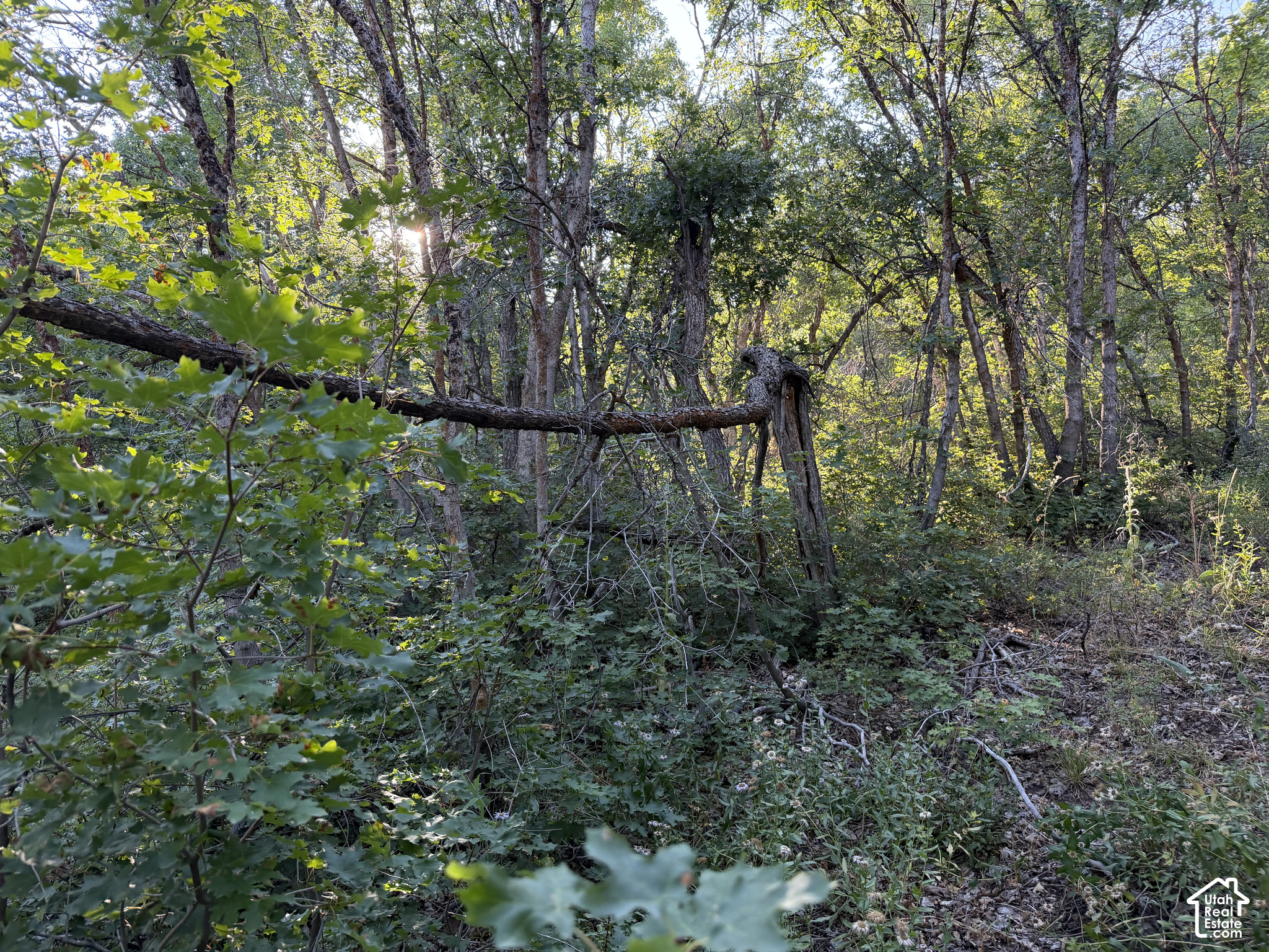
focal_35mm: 24
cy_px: 476
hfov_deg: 71.6
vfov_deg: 56.8
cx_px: 634
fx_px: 880
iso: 160
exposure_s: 1/197
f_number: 1.78
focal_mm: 6.76
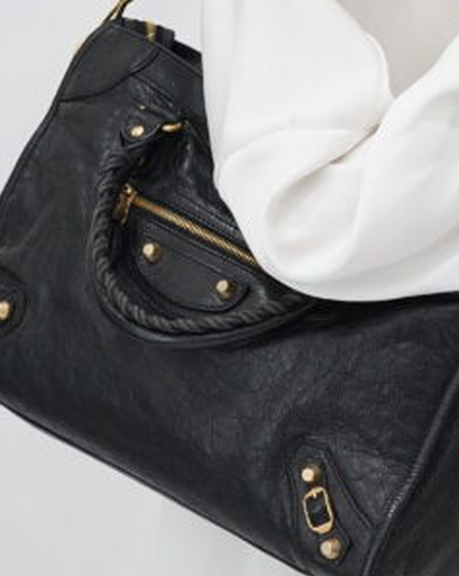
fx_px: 2755
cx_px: 386
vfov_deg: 11.9
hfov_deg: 9.5
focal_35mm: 162
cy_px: 372
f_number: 6.3
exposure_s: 1/13
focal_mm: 50
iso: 640
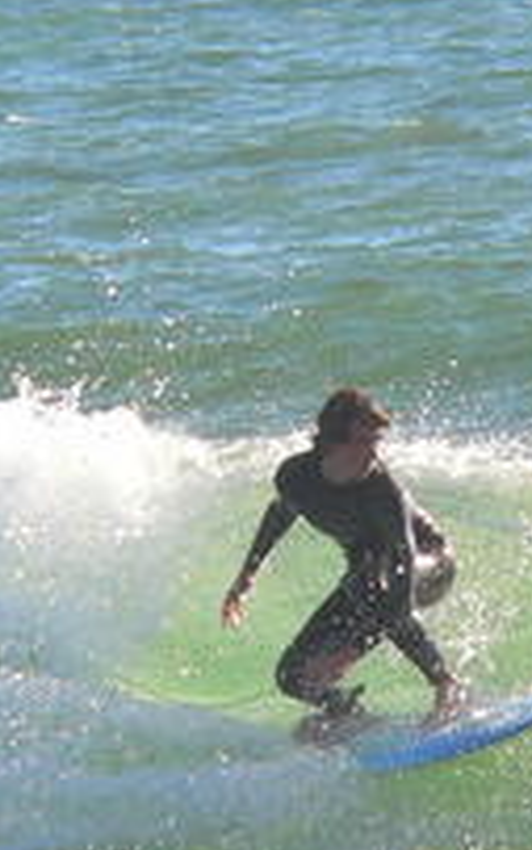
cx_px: 333
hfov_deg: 1.1
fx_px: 28699
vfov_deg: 1.7
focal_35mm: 1238
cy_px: 569
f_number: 4.6
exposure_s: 1/320
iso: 80
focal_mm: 72
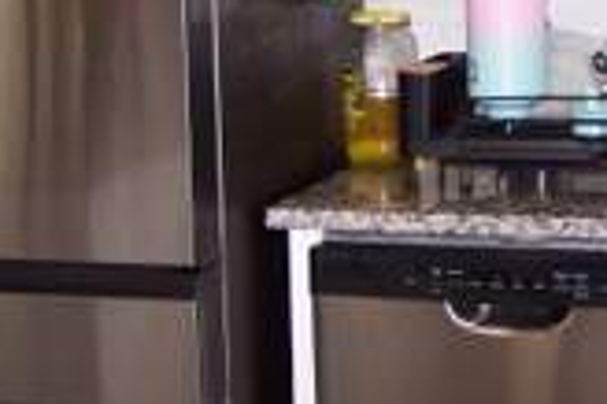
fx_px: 1954
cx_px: 500
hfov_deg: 17.5
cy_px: 126
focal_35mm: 116
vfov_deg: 11.8
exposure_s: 1/60
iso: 140
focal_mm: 6.3
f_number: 2.8
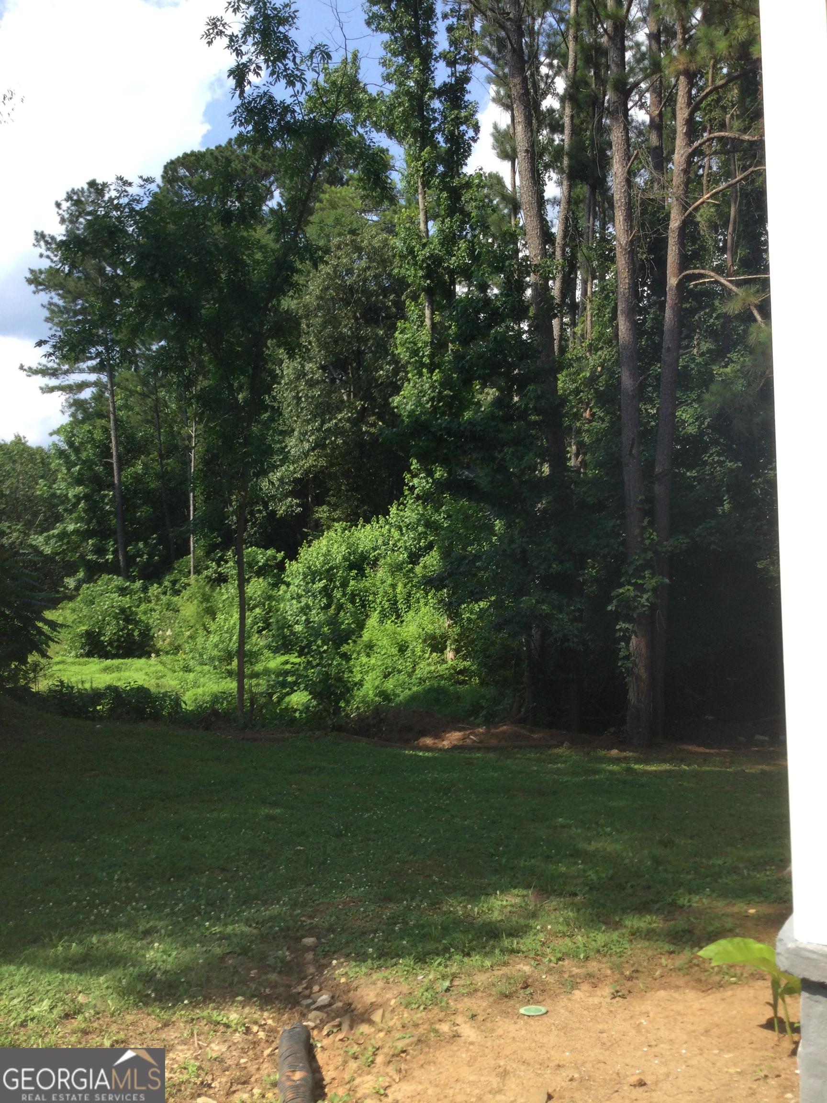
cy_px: 552
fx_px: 987
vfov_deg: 58.4
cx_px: 414
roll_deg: +2.0
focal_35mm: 31
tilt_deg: -2.8
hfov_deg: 45.4
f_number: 2.4
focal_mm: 3.3
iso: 25
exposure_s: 1/595
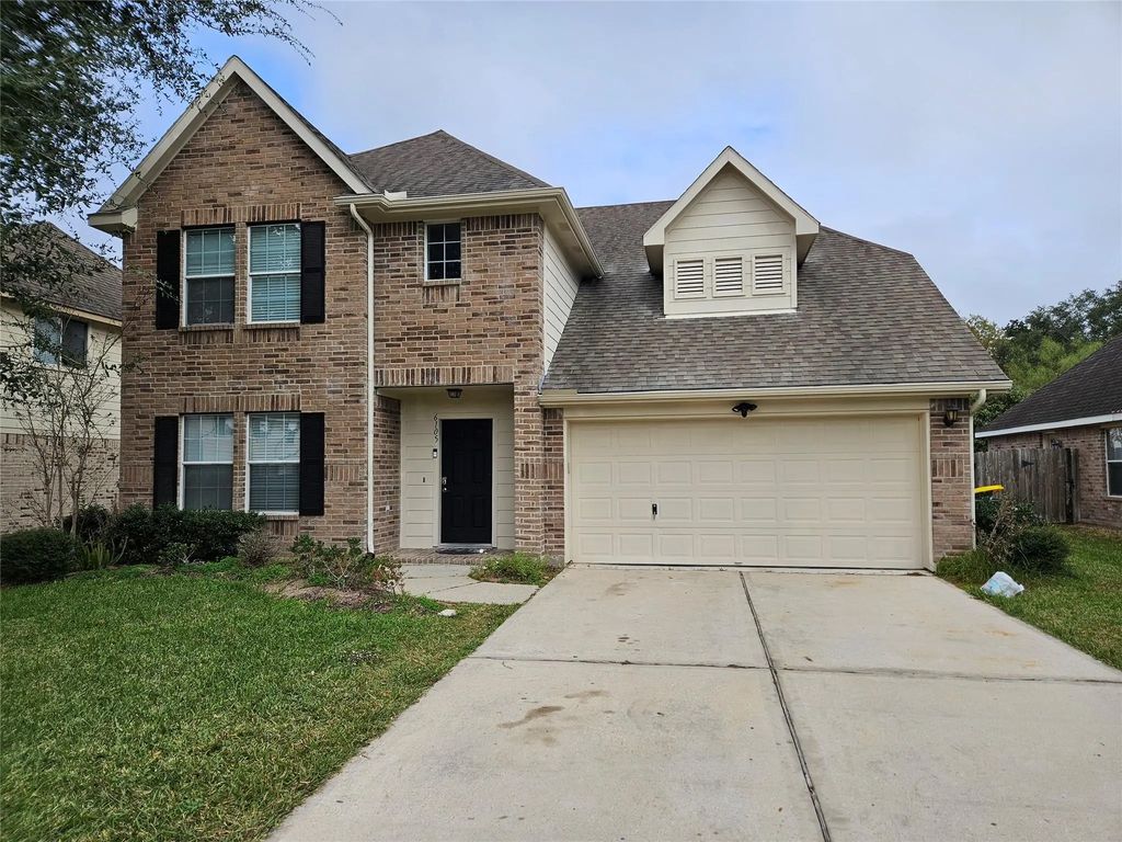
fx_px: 745
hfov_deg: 73.9
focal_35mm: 23
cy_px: 421
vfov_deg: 58.9
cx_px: 561
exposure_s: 1/1559
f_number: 1.8
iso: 32
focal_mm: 5.4
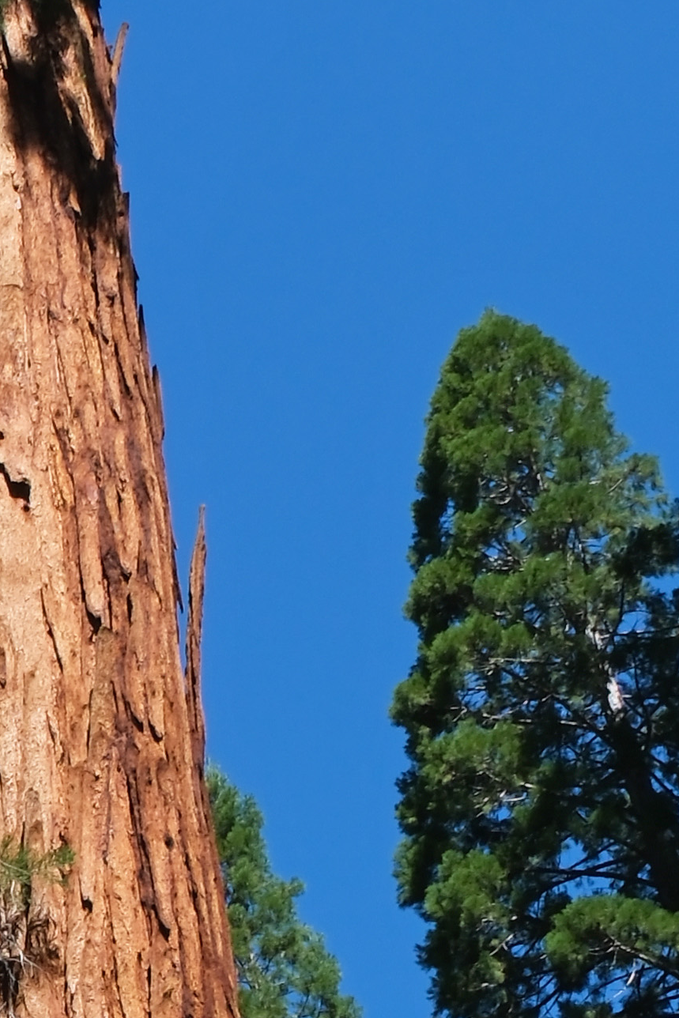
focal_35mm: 144
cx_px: -862
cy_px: 1276
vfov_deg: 13.8
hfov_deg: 8.8
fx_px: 4073
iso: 125
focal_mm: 16
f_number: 11
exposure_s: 1/90
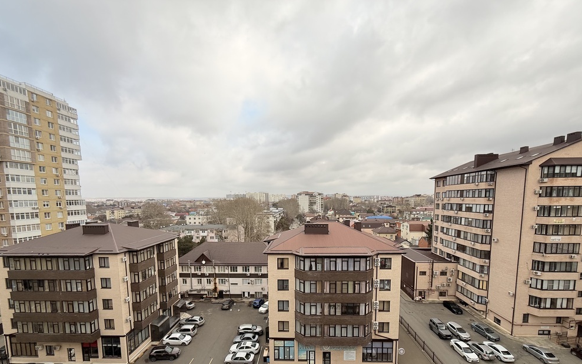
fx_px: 238
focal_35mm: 15
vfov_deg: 73.9
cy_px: 220
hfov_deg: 101.5
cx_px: 291
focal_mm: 2.22
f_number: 2.2
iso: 50
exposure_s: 1/1464
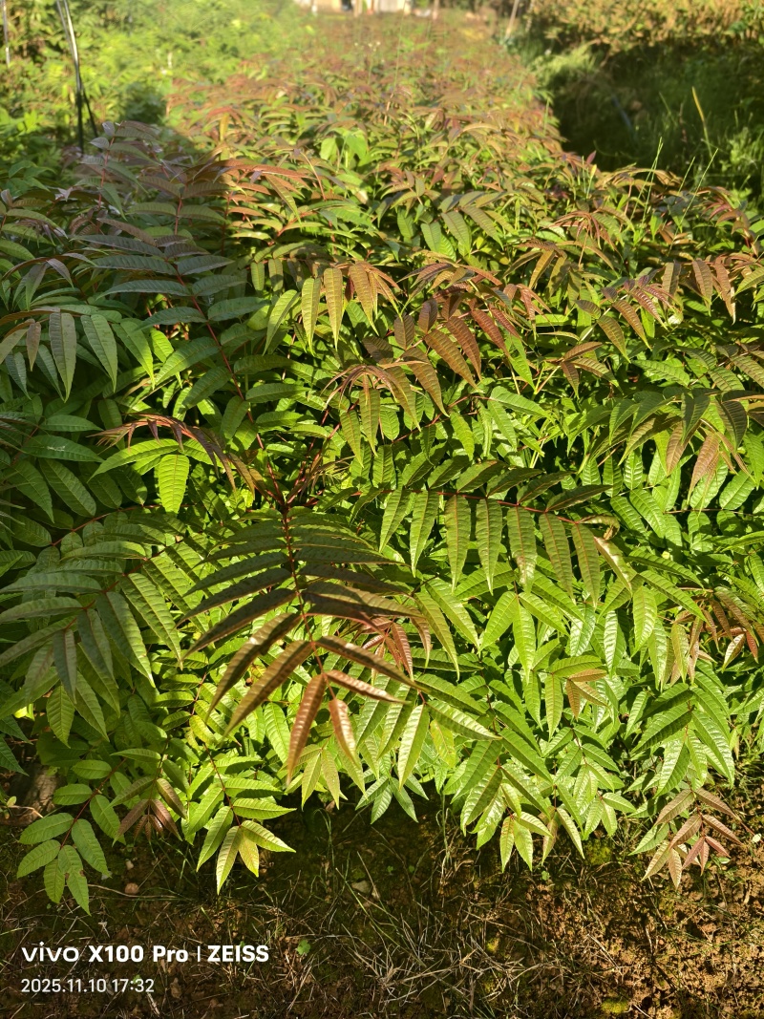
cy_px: 510
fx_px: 677
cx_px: 382
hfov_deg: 58.9
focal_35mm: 23
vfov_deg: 73.9
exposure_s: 1/1056
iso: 50
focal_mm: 8.67
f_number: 1.75
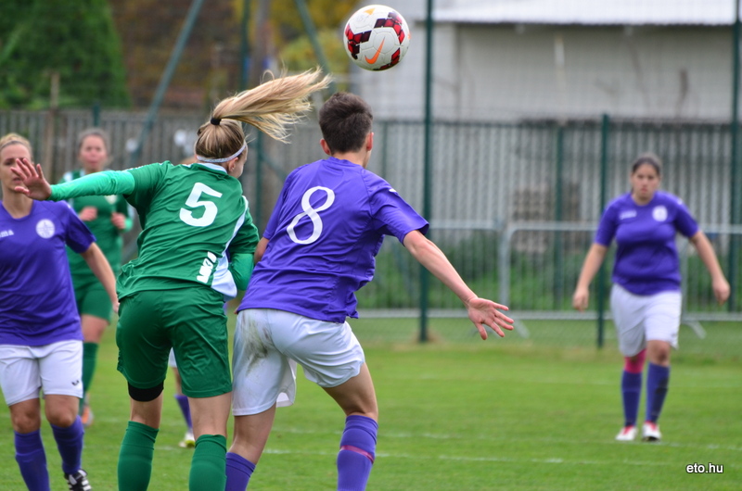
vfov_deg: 3.3
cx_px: 371
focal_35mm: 420
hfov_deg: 4.9
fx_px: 8639
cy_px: 246
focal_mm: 280
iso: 400
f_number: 5.6
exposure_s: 1/500
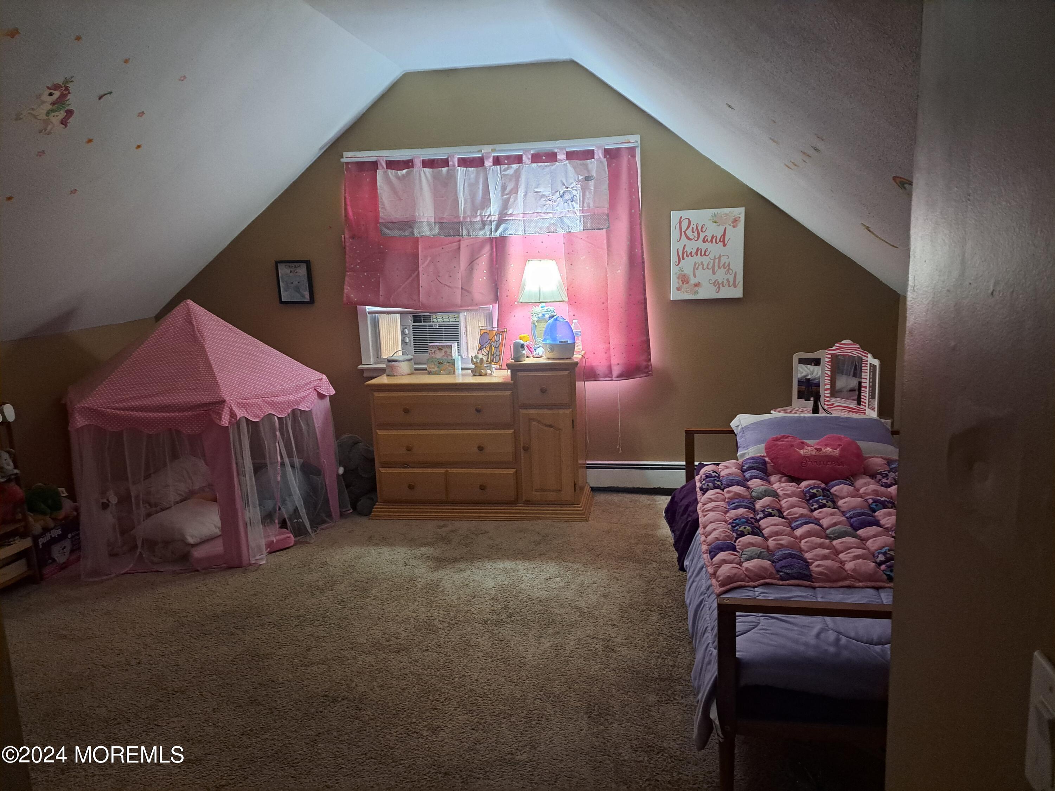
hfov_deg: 71.6
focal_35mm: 24
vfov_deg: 56.8
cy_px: 396
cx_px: 528
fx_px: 731
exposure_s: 1/20
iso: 500
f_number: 1.8
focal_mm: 5.23
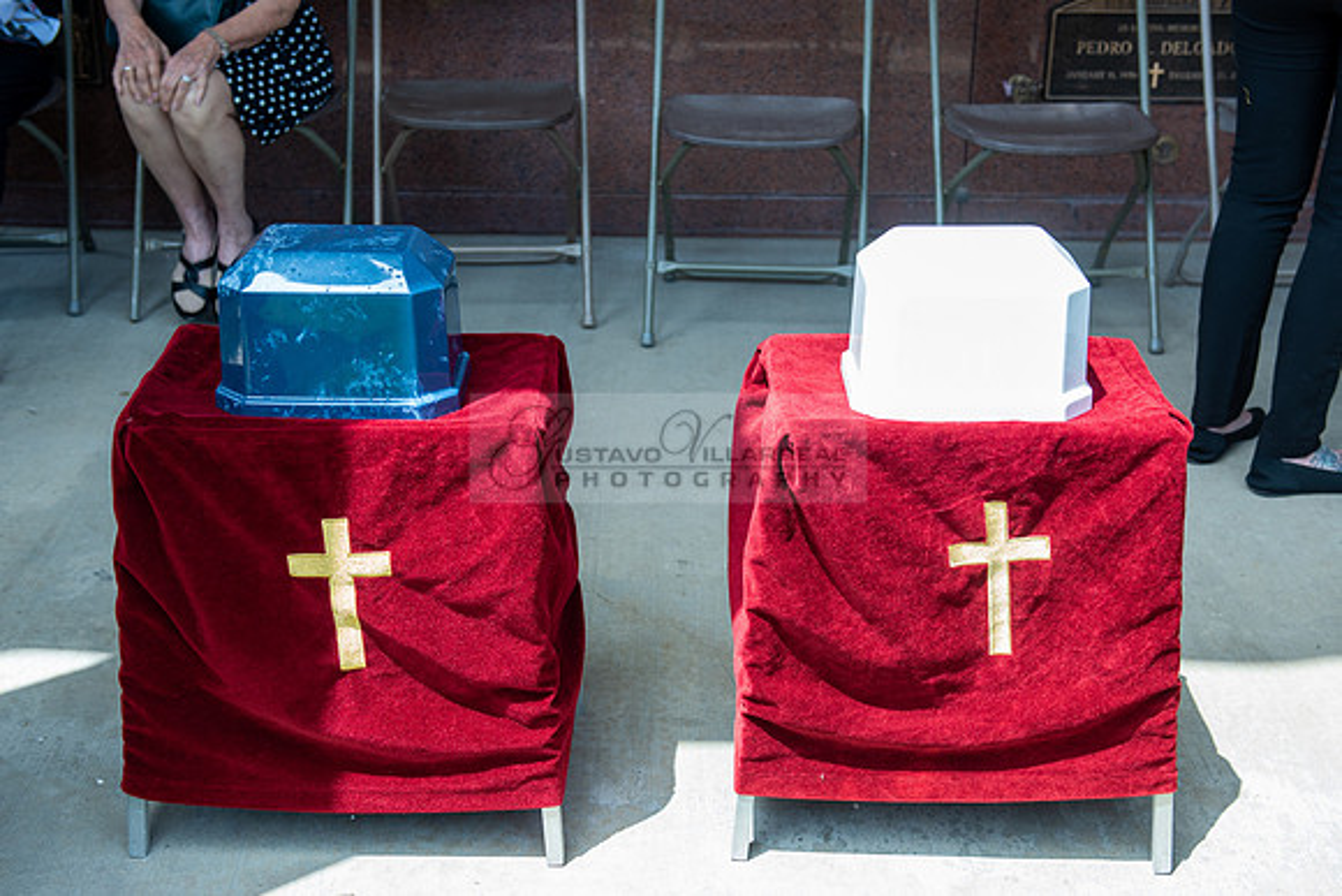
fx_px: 1955
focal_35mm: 52
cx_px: 671
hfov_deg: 37.9
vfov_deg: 25.8
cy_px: 478
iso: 250
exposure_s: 1/400
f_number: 4
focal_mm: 42
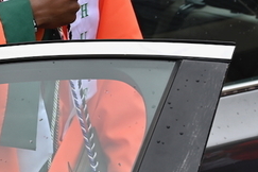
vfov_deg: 7.6
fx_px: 1276
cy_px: -85
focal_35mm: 178
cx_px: -87
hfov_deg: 11.2
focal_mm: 54
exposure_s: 1/250
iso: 160
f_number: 5.6
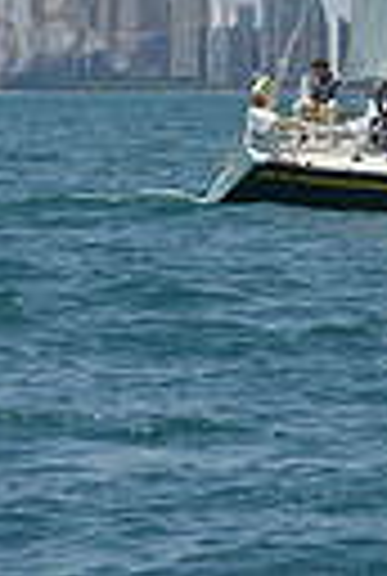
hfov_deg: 4.3
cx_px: 605
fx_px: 5068
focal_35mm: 316
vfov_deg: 6.3
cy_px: -724
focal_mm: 70
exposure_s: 1/1250
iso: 250
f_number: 9
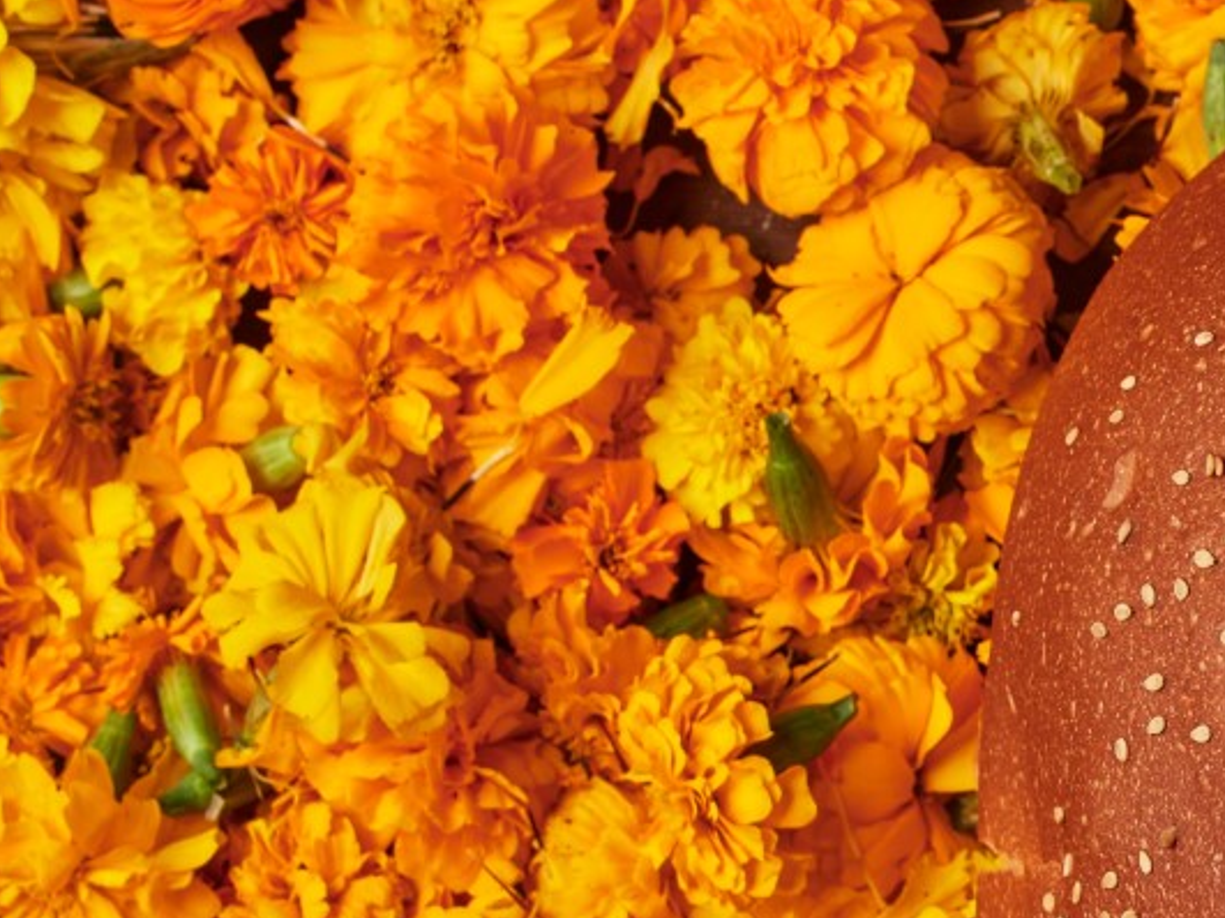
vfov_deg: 6.7
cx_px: 1850
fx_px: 7784
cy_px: 740
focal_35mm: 220
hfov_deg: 8.8
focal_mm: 50
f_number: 9
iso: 125
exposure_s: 1/125
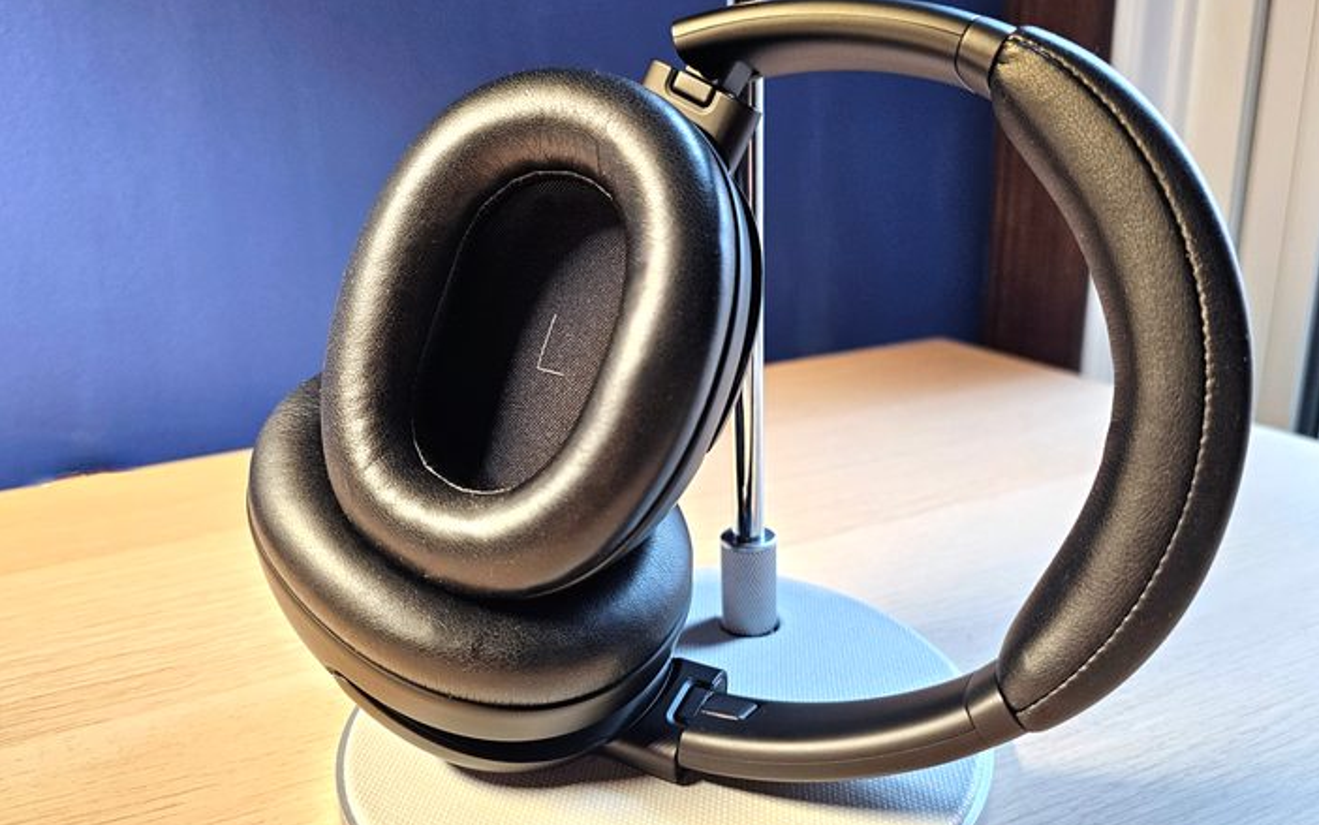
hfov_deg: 72.5
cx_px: 673
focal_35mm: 25
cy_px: 398
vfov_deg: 49.3
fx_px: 899
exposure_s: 1/207
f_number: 1.7
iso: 250
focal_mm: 6.3
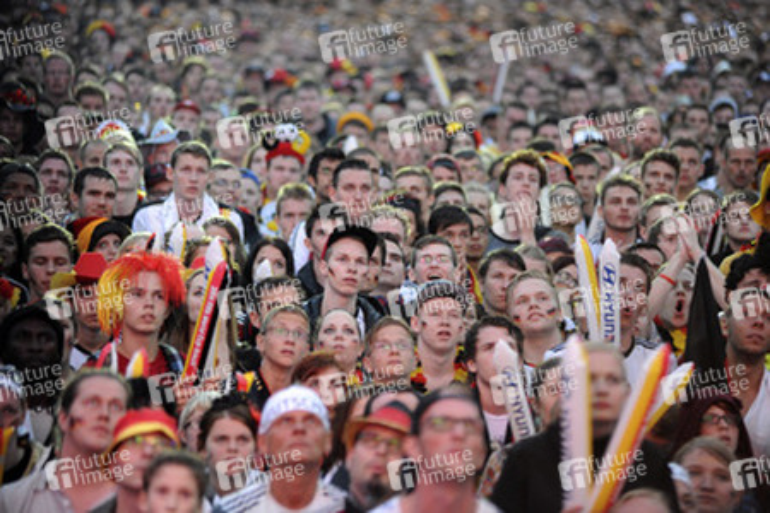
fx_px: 3957
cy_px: 256
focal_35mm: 185
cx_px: 385
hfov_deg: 11.1
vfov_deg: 7.4
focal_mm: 185
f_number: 2.8
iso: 1600
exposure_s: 1/250
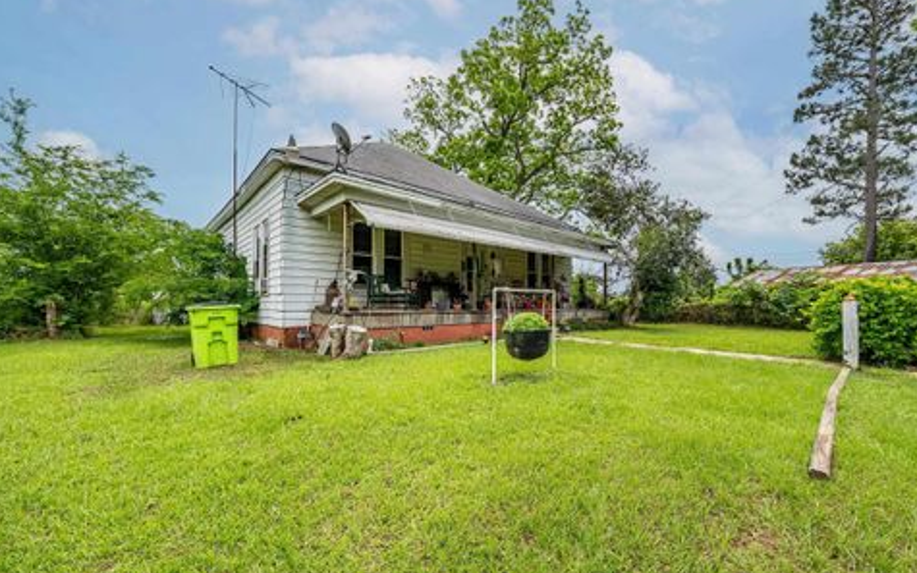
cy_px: 306
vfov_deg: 74.7
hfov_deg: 101.4
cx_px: 473
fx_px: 375
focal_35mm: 15
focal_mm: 14
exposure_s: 1/5000
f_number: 8
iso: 800
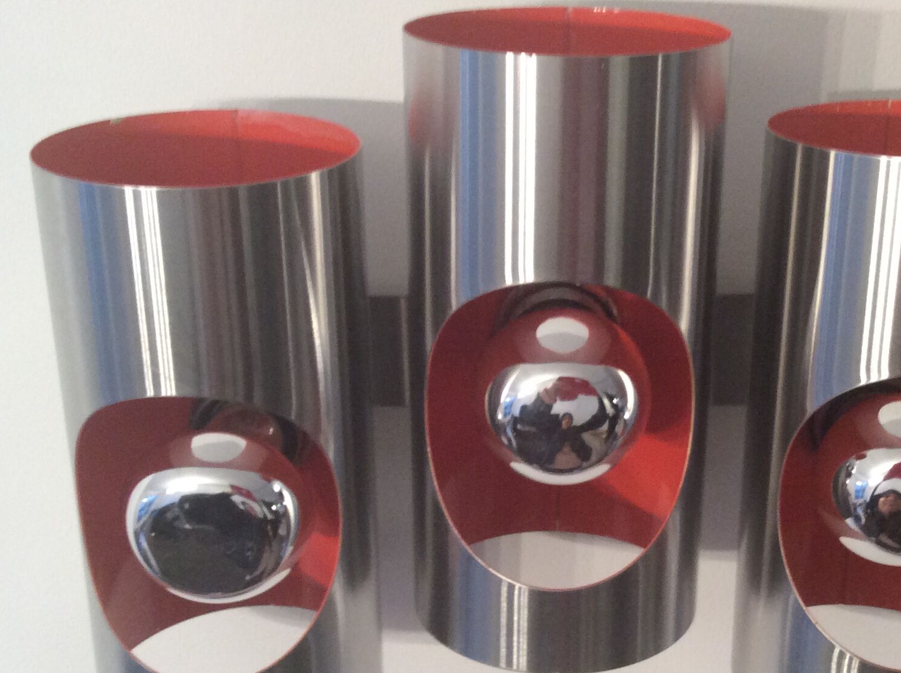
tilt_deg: -20.3
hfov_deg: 34.3
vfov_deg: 26.0
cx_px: 543
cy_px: 389
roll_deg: -0.1
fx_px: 1455
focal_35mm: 56
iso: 80
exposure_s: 1/25
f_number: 2.4
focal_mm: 3.3
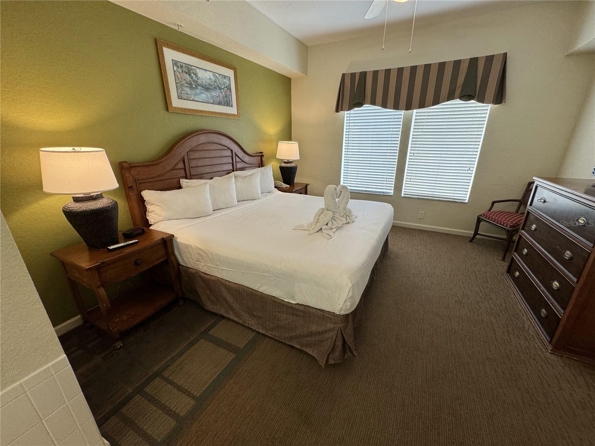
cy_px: 223
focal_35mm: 14
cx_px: 298
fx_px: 241
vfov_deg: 85.7
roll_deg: +0.0
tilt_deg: -20.5
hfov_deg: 102.1
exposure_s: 1/120
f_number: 2.2
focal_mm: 2.22
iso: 160
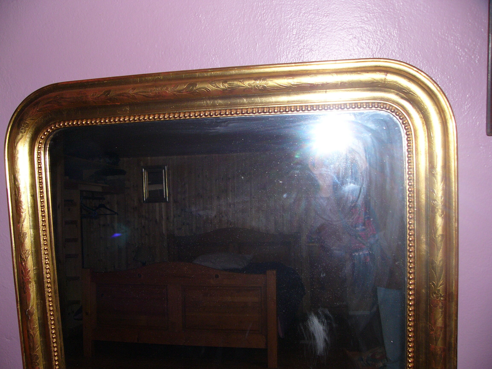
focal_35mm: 36
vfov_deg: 39.7
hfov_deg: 51.4
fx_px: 512
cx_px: 246
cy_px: 184
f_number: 2.8
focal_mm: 6
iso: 100
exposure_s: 1/60
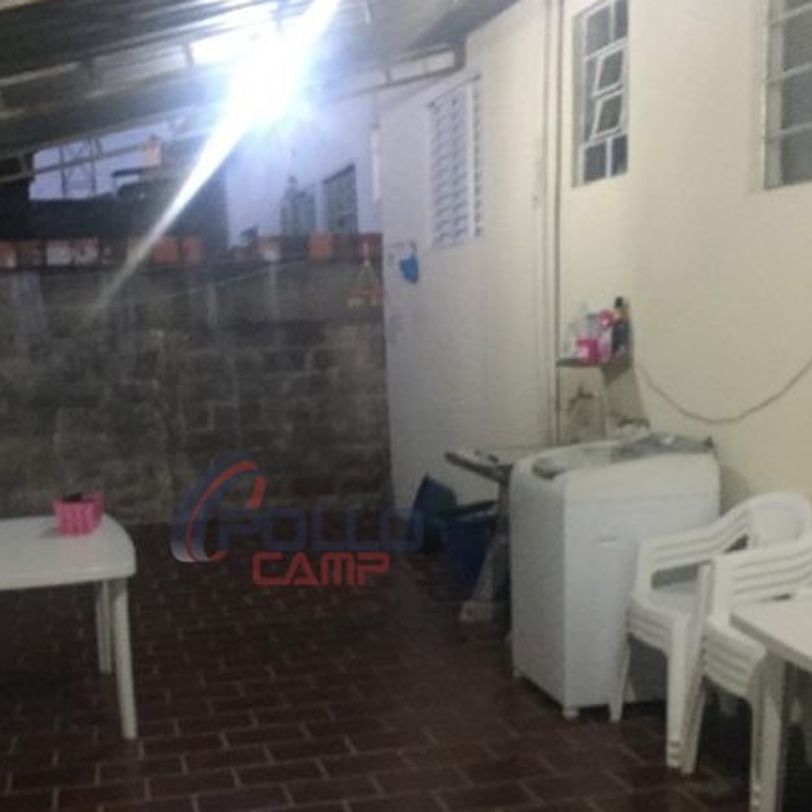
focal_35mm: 46
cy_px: 522
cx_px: 298
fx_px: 1221
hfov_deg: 36.6
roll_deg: +0.9
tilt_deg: -9.4
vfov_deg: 36.5
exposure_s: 1/15
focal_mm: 4.15
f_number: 2.2
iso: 500
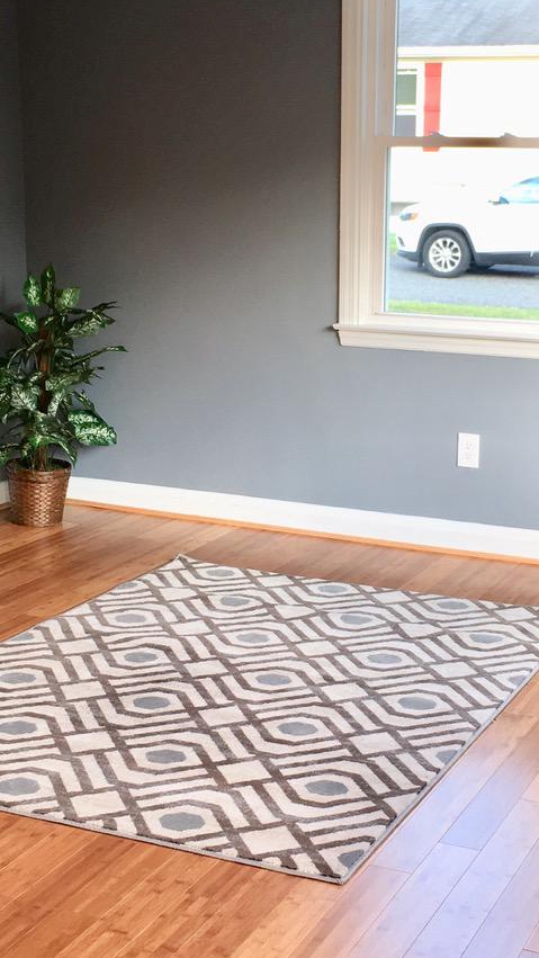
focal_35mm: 57
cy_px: 478
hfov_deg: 21.1
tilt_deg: -11.3
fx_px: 1448
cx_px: 324
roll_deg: -1.0
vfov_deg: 36.6
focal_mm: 4.15
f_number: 2.2
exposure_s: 1/40
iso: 25
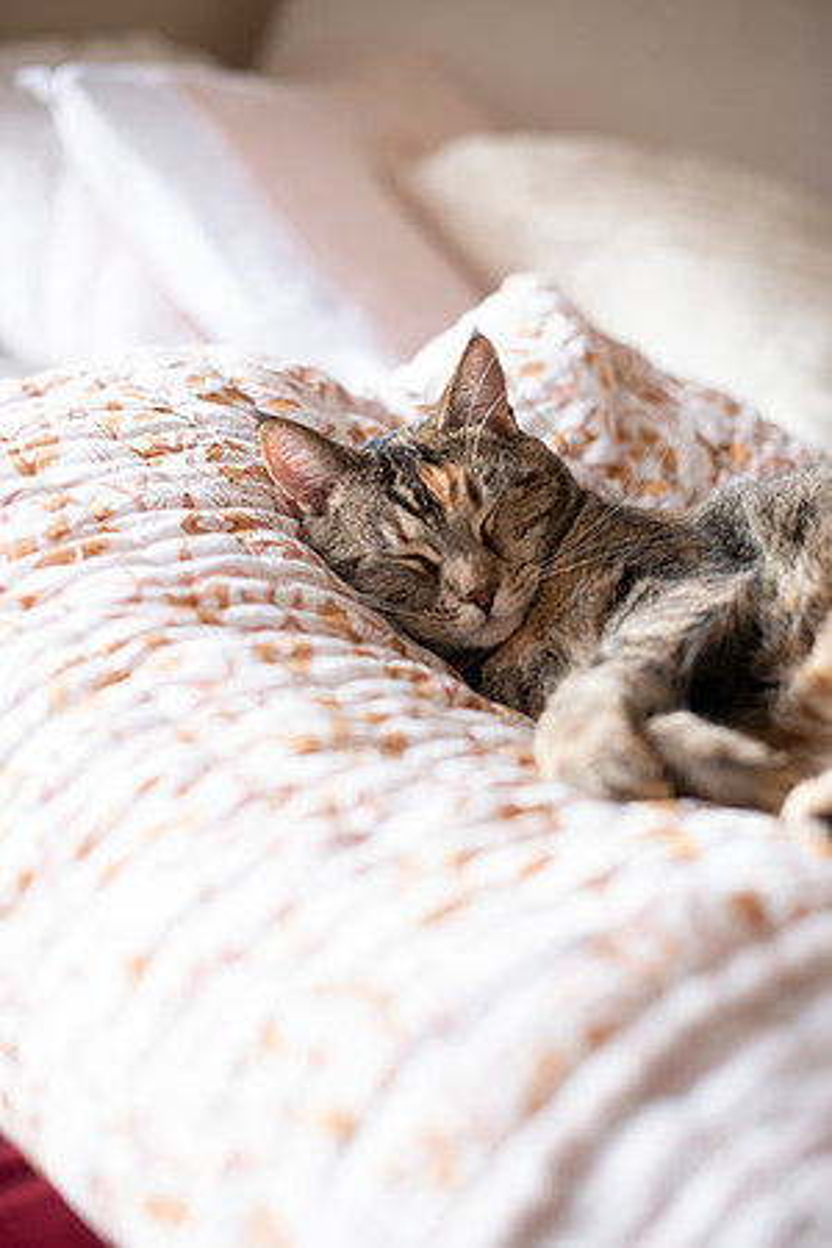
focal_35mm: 50
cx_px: 416
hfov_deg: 27.0
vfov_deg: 39.6
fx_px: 1733
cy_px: 624
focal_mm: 50
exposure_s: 1/200
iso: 1000
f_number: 2.2
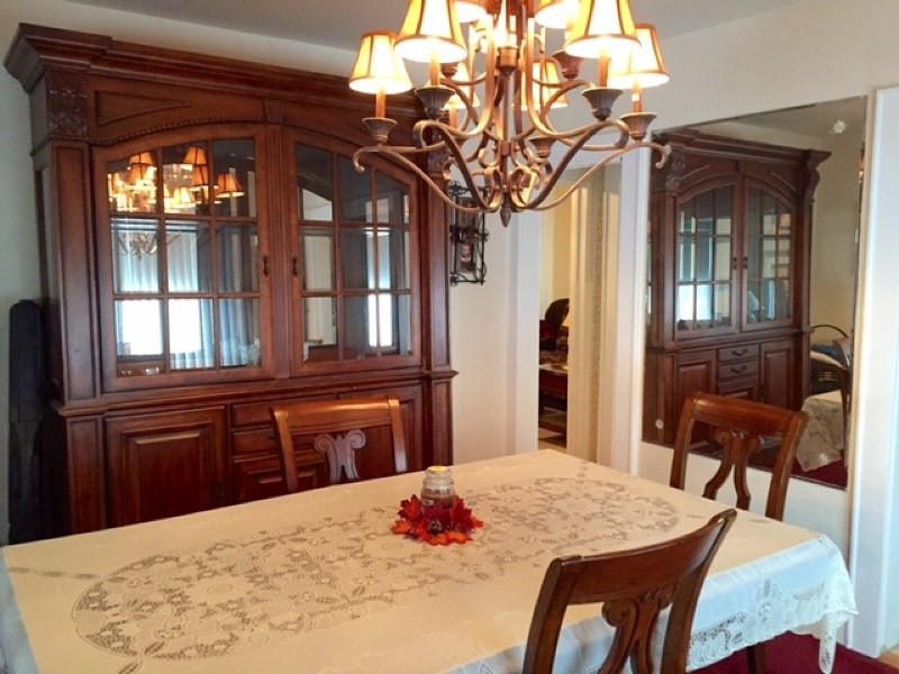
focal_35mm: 29
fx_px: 753
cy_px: 337
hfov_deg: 61.7
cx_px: 450
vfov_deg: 48.2
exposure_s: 1/30
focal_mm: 4.15
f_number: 2.2
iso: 250
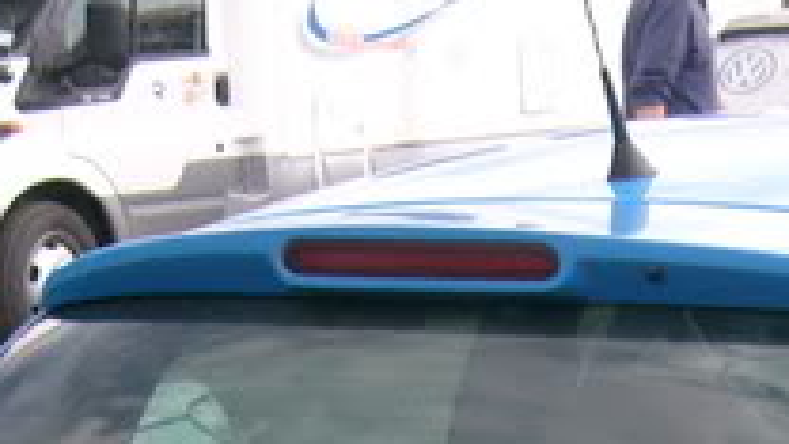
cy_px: 949
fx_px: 3075
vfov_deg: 7.8
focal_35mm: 147
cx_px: 850
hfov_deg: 14.3
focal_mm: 5.8
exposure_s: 1/125
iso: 80
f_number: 7.1
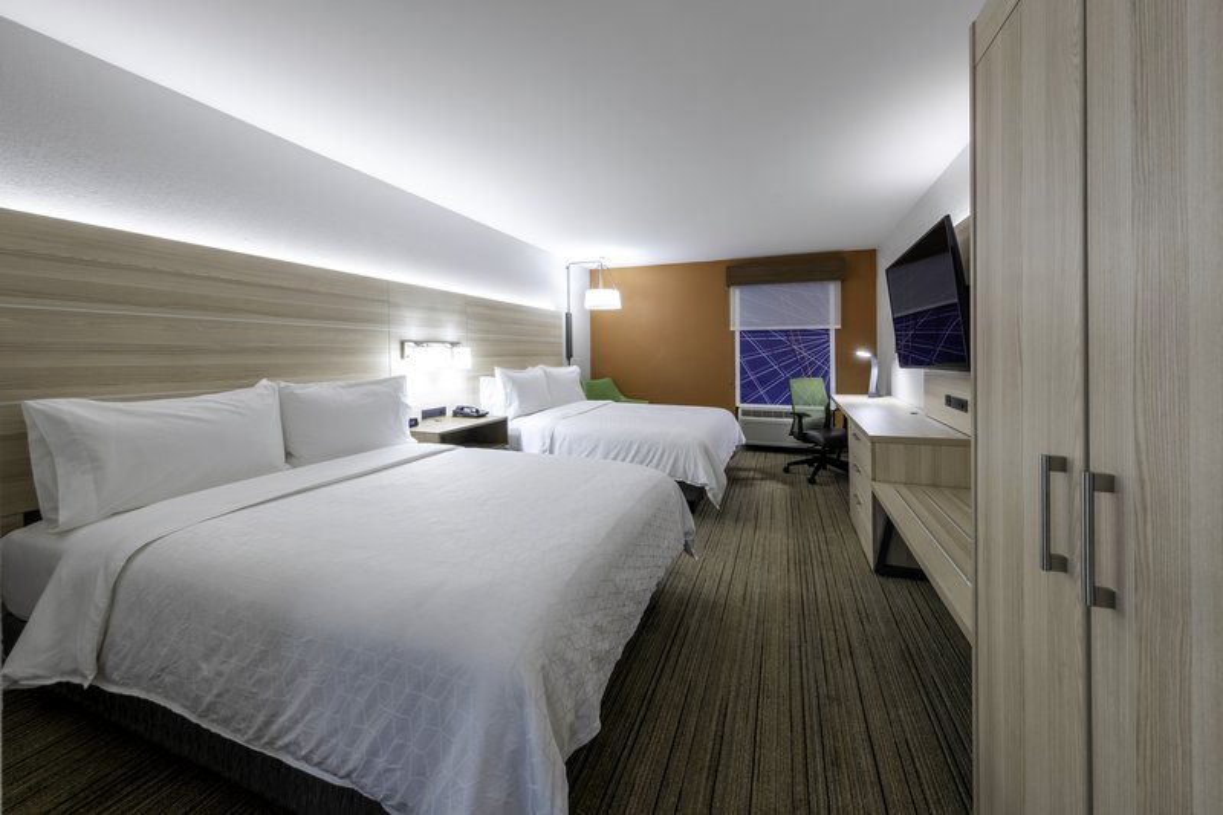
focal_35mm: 12
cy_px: 408
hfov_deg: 112.6
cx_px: 612
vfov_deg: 90.0
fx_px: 408
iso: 200
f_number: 11
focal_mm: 8
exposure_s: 1/8
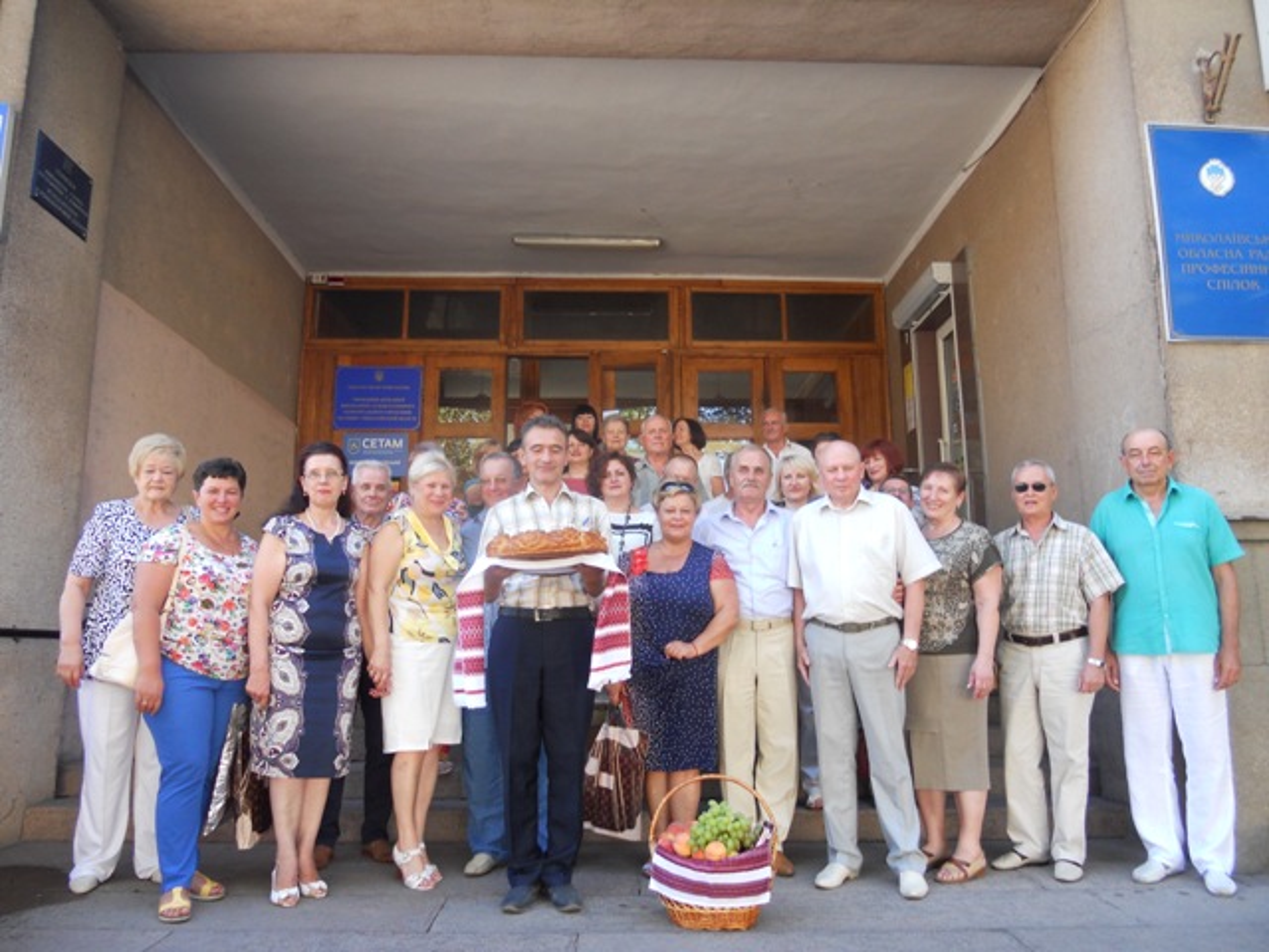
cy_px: 476
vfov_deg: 51.4
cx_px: 634
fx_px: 990
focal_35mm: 27
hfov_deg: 65.3
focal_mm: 4.9
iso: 80
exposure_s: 1/50
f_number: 3.2
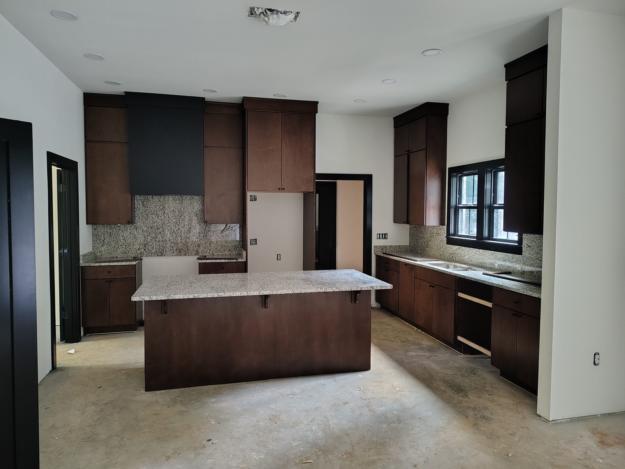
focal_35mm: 24
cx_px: 312
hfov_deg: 71.6
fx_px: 433
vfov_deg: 56.8
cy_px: 234
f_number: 1.8
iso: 3200
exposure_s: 1/27.5
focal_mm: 5.56
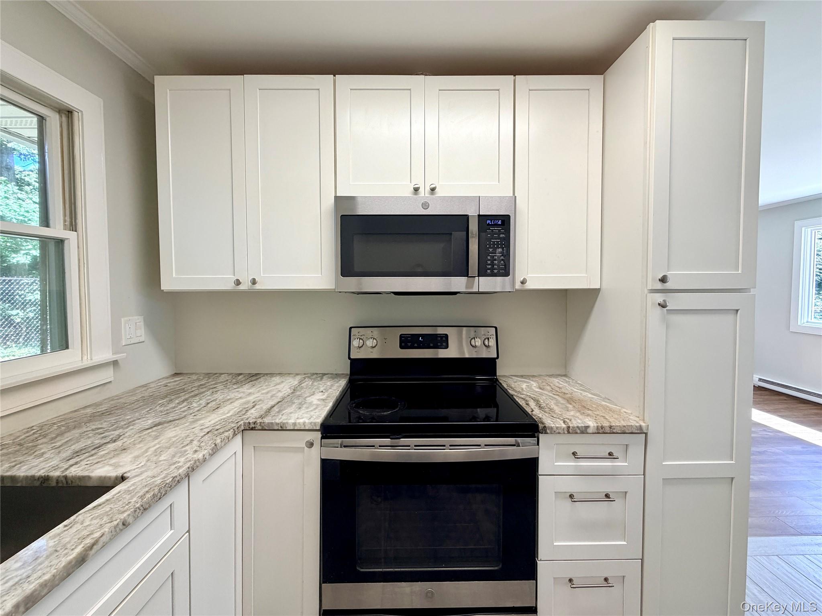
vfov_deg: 85.7
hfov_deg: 102.1
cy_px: 308
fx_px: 332
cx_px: 411
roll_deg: +0.6
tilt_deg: -3.5
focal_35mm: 14
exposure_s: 1/120
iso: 125
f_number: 2.2
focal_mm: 2.22
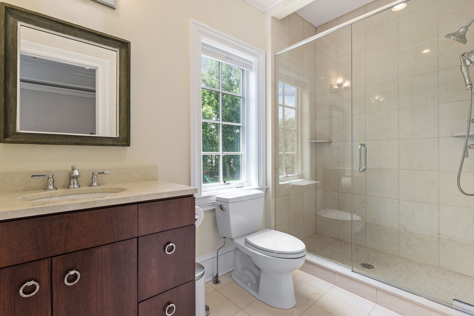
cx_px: 237
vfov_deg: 70.4
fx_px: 224
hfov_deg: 93.3
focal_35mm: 17
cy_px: 158
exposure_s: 1/25
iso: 400
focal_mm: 17
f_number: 8
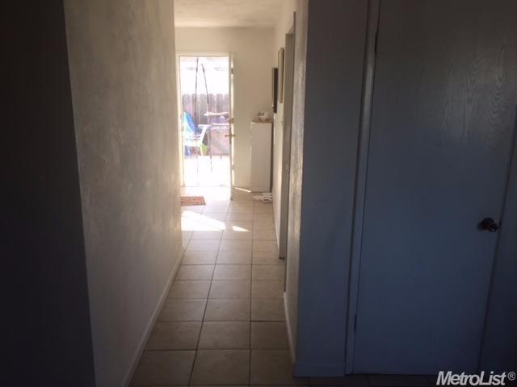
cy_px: 194
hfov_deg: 61.7
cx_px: 258
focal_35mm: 29
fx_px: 433
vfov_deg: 48.2
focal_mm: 4.15
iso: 32
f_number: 2.2
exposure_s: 1/60
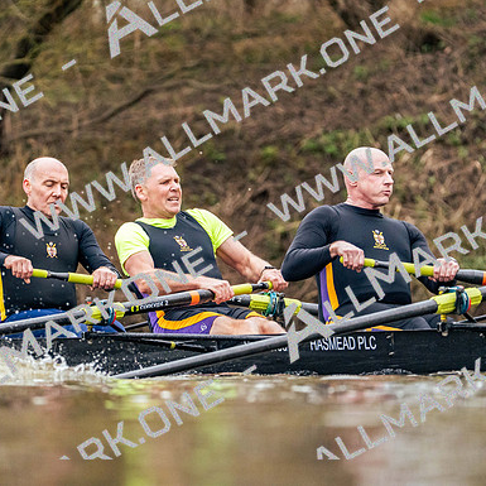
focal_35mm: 546
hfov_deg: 3.2
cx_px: 175
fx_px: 8673
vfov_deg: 3.2
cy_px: 243
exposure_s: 1/2000
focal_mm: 426
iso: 6400
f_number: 6.3
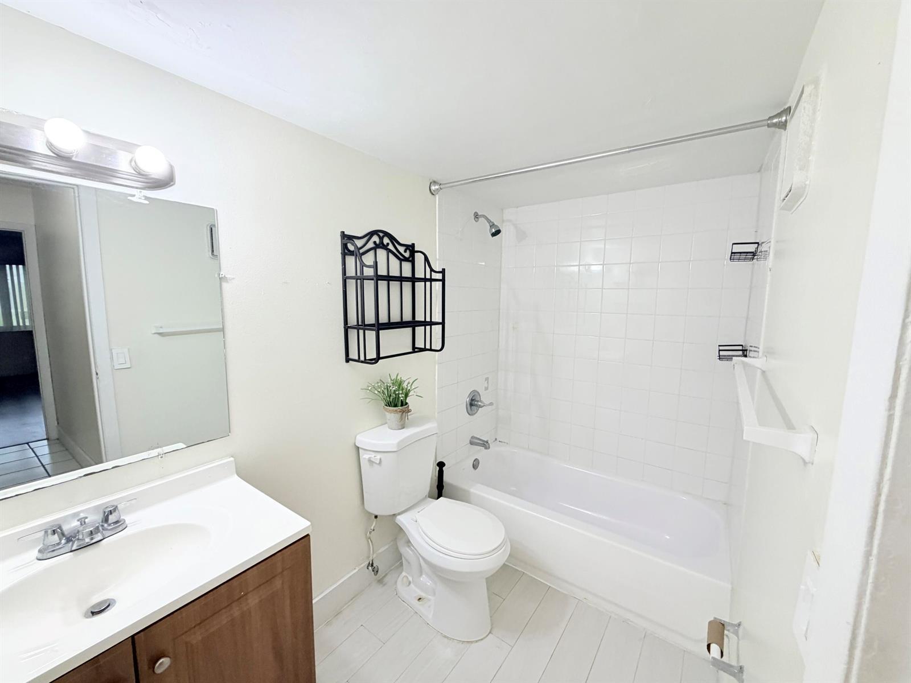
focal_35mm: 14
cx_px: 456
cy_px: 342
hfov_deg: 102.1
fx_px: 368
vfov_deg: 85.7
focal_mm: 2.22
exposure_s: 1/120
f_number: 2.2
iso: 250
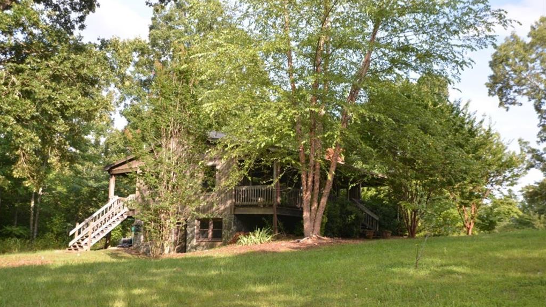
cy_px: 165
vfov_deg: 29.7
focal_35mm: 40
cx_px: 273
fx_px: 579
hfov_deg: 50.5
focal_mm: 38
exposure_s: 1/200
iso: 100
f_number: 4
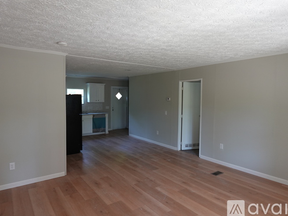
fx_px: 183
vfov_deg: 61.1
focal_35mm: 22
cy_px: 108
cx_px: 133
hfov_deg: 76.3
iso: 250
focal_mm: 7.6
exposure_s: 1/80
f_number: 2
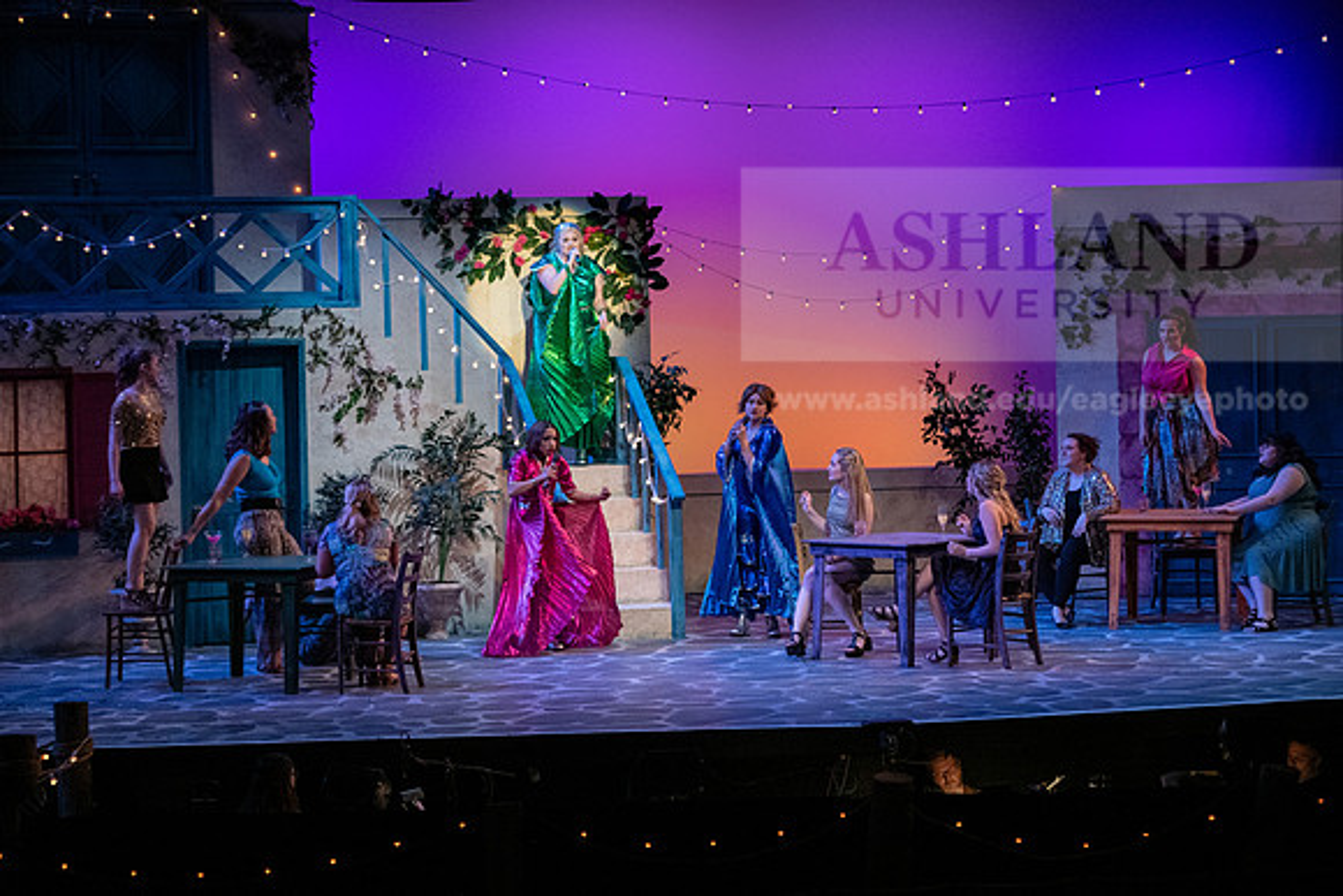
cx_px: 672
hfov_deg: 22.1
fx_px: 3433
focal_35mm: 92
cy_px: 448
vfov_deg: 14.9
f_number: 3.2
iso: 3200
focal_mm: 92
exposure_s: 1/400
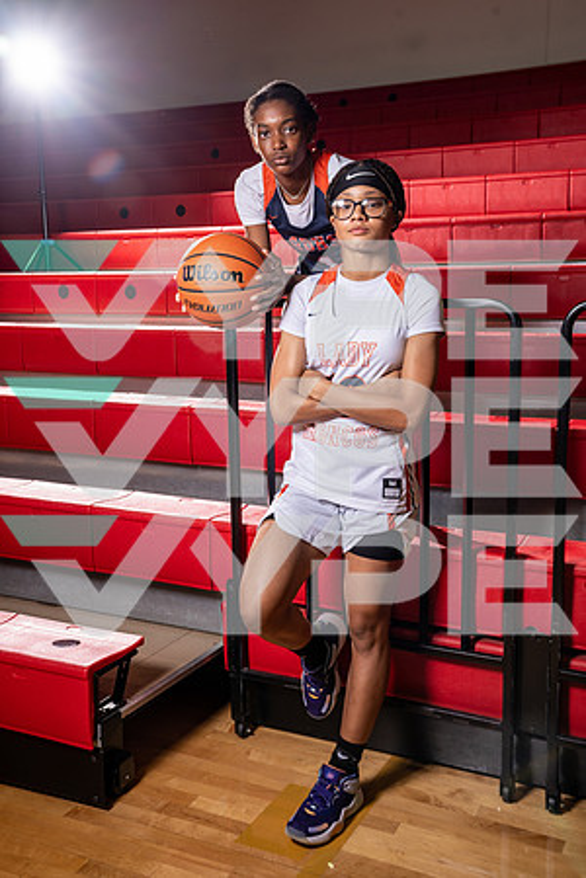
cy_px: 439
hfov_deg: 34.2
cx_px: 293
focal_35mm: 39
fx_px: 952
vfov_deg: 49.6
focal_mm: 39
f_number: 7.1
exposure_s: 1/250
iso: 320
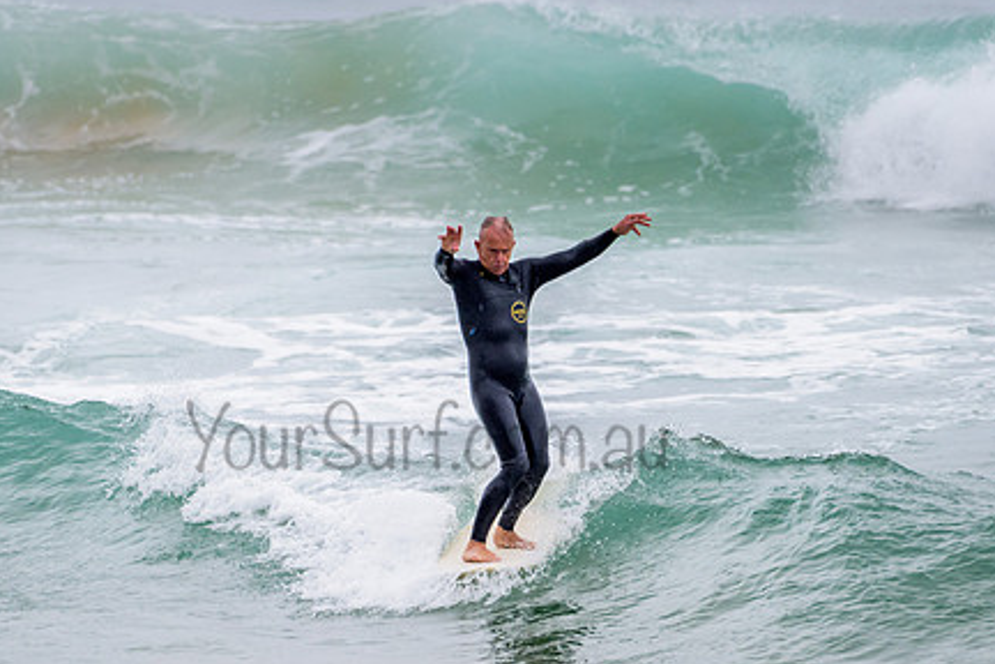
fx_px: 22745
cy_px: 469
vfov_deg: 1.7
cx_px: 470
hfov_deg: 2.5
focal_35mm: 823
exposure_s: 1/1000
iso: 360
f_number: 5.6
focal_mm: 500
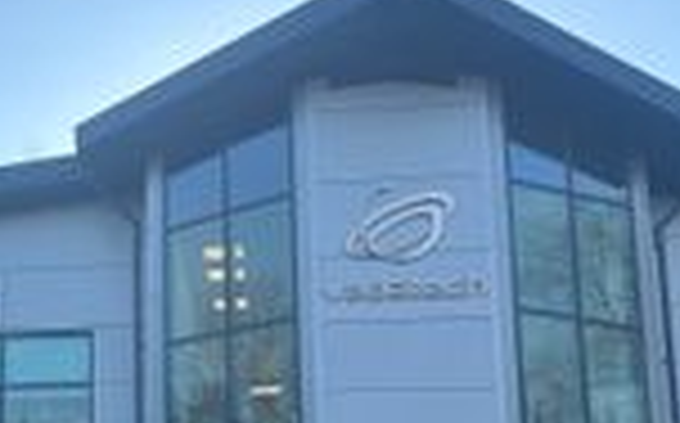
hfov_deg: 26.3
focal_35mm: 73
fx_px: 1351
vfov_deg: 17.5
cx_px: -50
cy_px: 392
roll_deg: -0.3
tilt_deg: +10.7
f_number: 1.5
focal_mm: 5.7
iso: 50
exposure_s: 1/2299
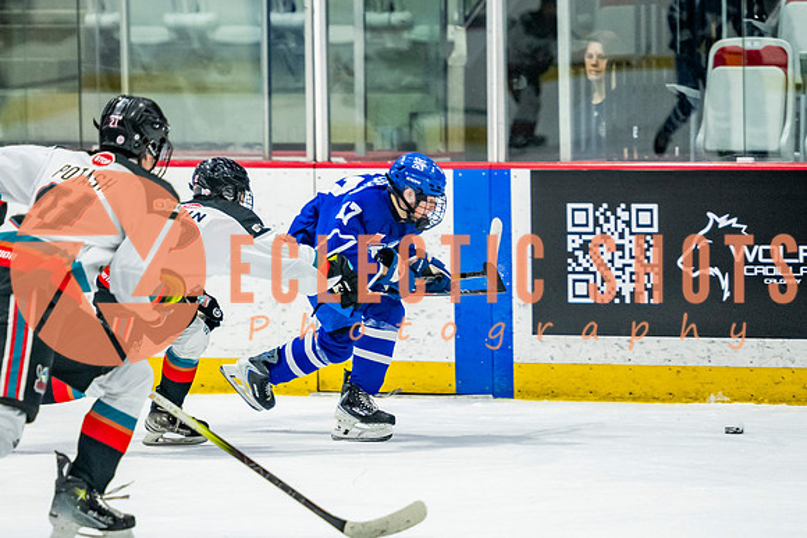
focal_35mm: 329
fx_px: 7380
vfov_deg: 4.2
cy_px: 315
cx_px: 396
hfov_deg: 6.3
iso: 1600
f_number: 3.2
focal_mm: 175
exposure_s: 1/1000
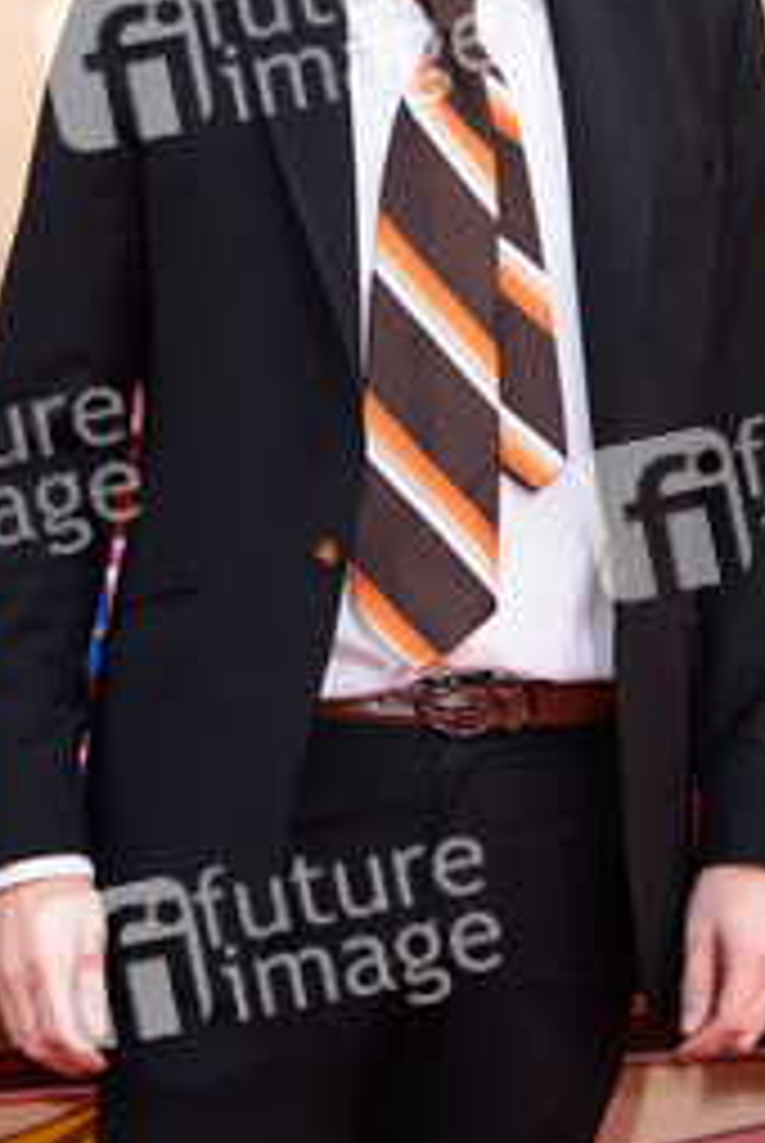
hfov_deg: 5.5
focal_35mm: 252
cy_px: 270
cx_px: 403
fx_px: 8010
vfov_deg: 8.2
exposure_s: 1/250
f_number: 5.6
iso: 400
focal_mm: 160
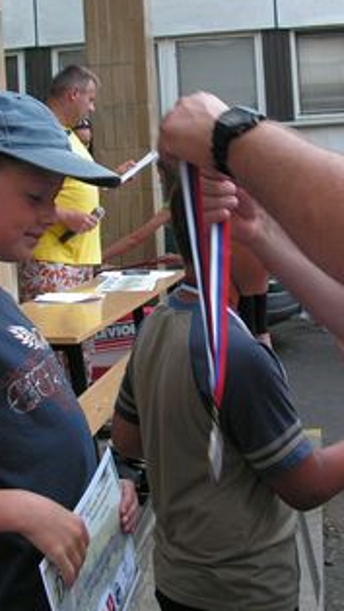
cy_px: 256
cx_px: 175
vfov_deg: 37.1
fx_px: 909
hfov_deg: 21.4
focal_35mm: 56
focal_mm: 6
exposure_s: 1/60
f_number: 3.2
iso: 50
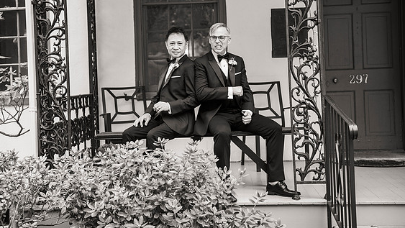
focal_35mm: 57
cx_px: 195
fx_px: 612
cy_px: 90
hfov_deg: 36.6
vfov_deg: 21.1
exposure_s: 1/400
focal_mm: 52
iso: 400
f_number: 3.2
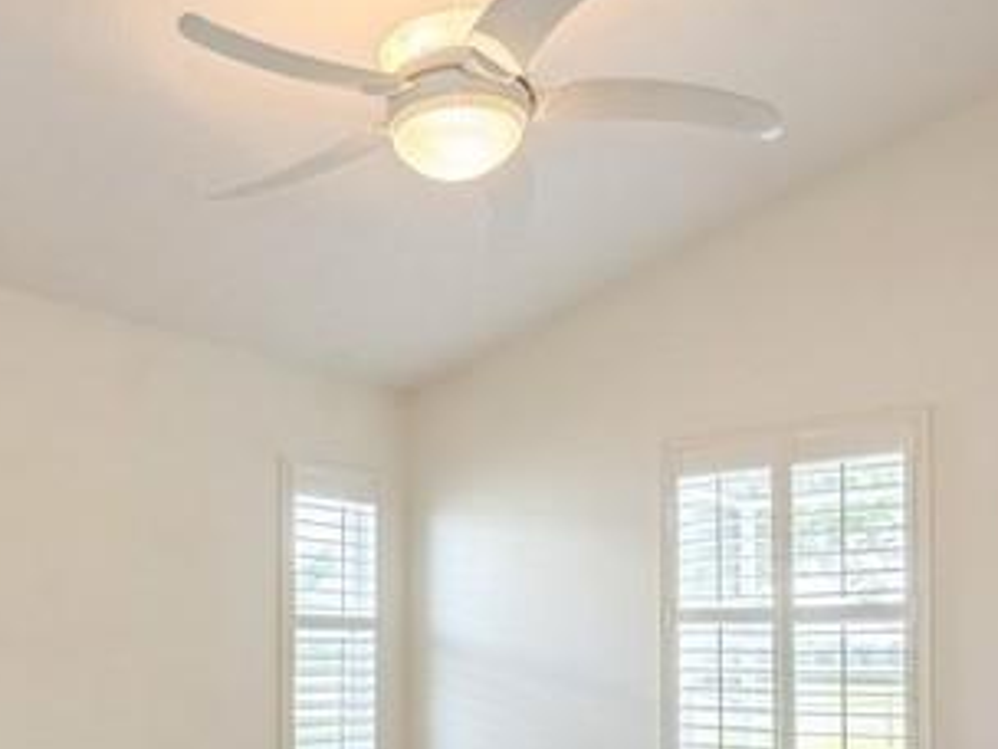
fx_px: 1096
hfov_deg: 47.4
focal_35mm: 38
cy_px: 577
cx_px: 263
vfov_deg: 36.7
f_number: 8
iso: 200
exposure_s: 1/20
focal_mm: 10
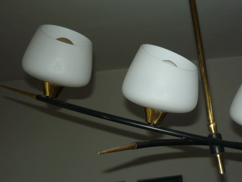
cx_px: 121
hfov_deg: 31.7
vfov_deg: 24.0
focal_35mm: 61
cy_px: 91
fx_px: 426
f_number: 2.9
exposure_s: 1/30
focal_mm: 6.3
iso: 100
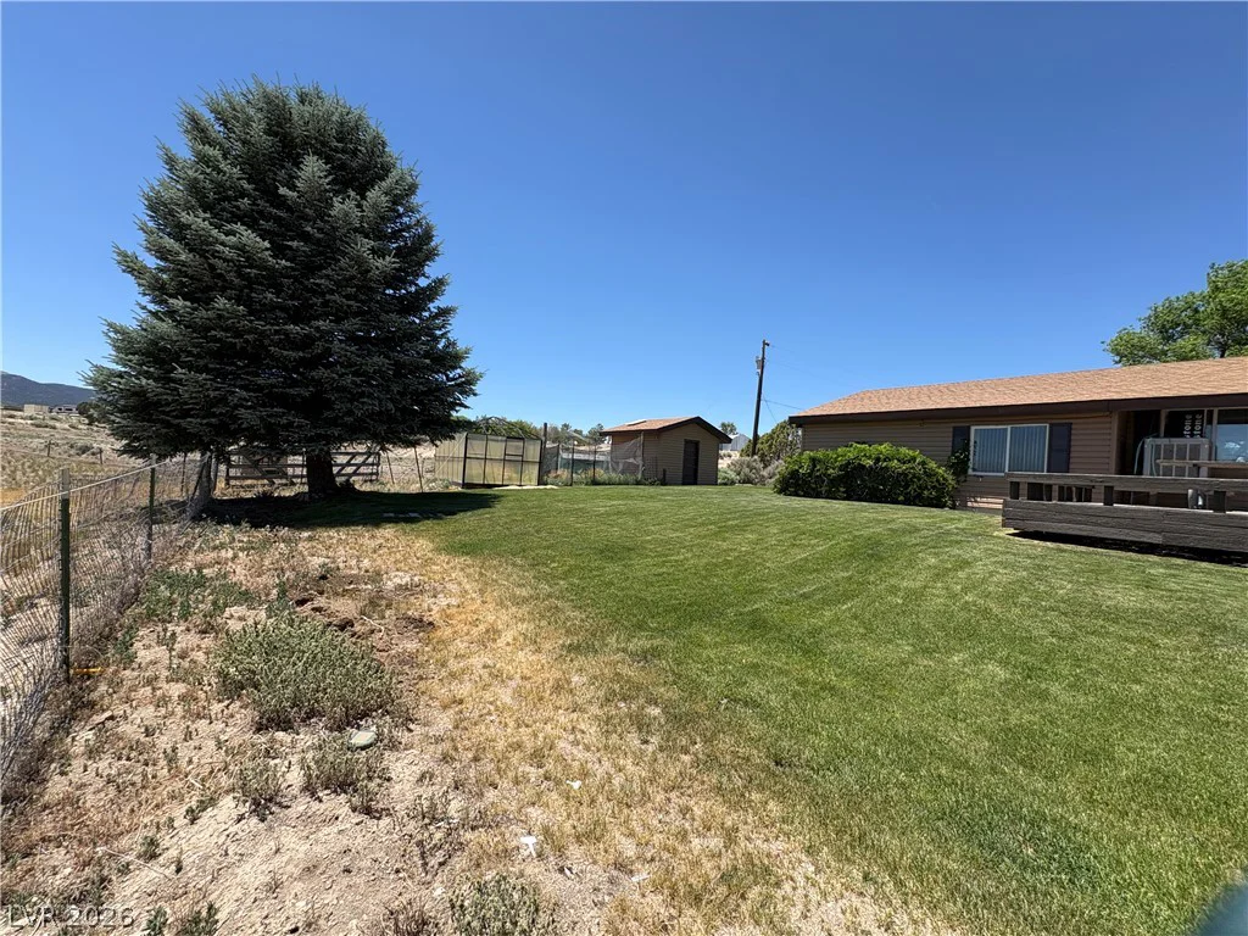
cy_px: 468
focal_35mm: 14
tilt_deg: +0.7
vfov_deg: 85.7
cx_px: 624
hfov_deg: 102.1
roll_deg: -3.6
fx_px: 505
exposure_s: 1/1567
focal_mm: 2.22
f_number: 2.2
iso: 40
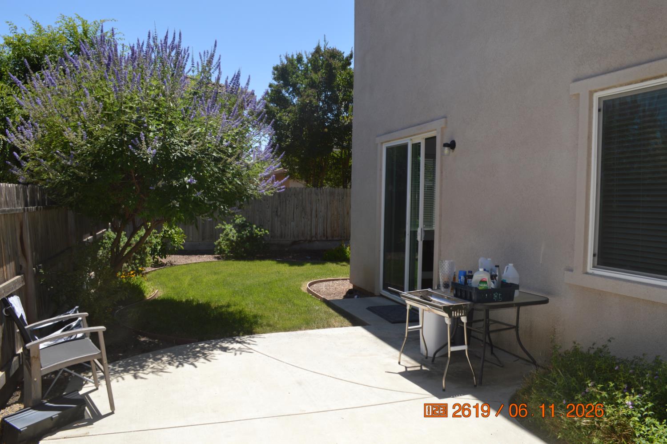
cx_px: 334
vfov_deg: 47.8
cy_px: 222
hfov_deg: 67.4
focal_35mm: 27
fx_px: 500
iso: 100
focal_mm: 18
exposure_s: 1/200
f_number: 8
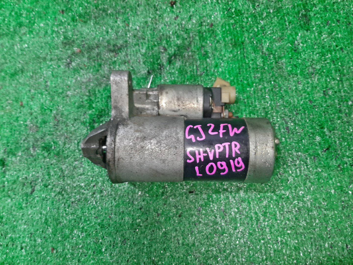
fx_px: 265
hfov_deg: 67.3
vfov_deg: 53.1
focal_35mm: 26
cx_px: 176
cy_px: 132
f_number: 1.7
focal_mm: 3.93
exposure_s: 1/50
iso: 172
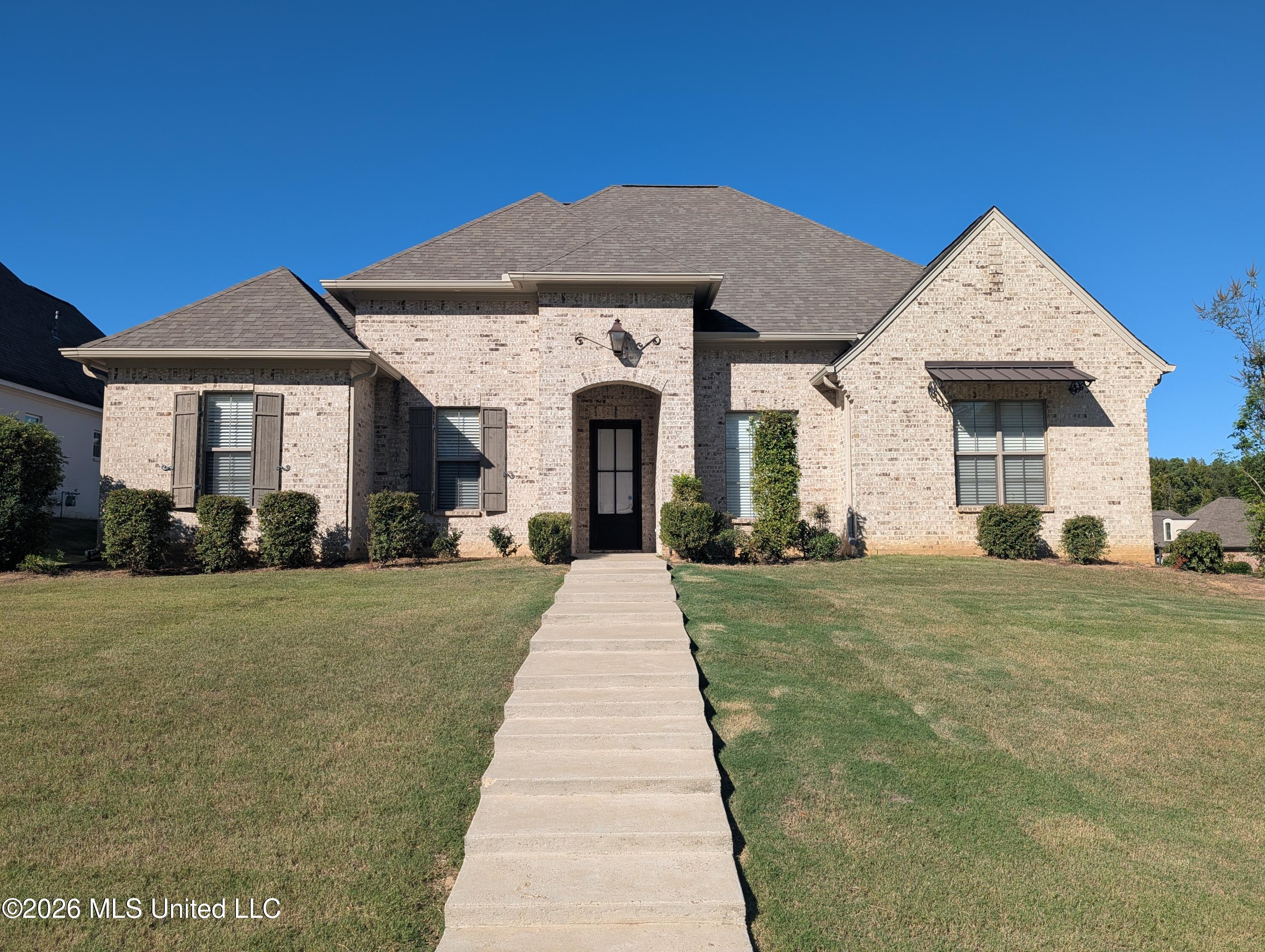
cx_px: 632
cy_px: 476
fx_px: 878
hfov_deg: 71.5
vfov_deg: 56.9
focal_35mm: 24
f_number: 1.68
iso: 13
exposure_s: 1/1195
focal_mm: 6.9
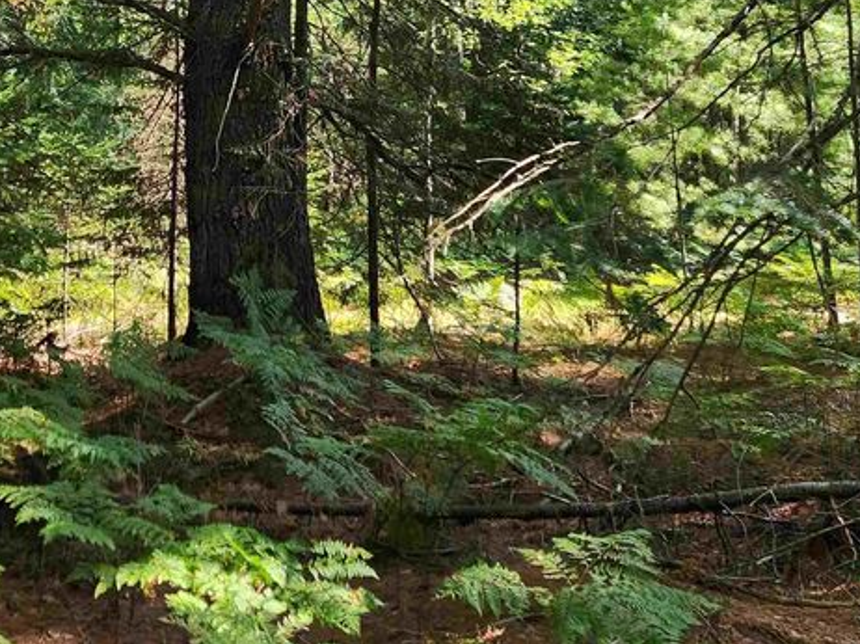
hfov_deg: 37.1
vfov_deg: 26.9
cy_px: -9
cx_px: 285
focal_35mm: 51
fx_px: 1266
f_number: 1.8
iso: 40
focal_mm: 5.4
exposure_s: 1/180
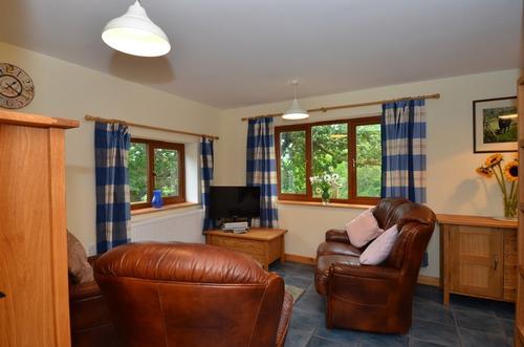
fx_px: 261
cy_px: 174
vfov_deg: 67.1
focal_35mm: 18
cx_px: 262
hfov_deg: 90.1
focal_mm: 12
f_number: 6.3
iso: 640
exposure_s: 1/60
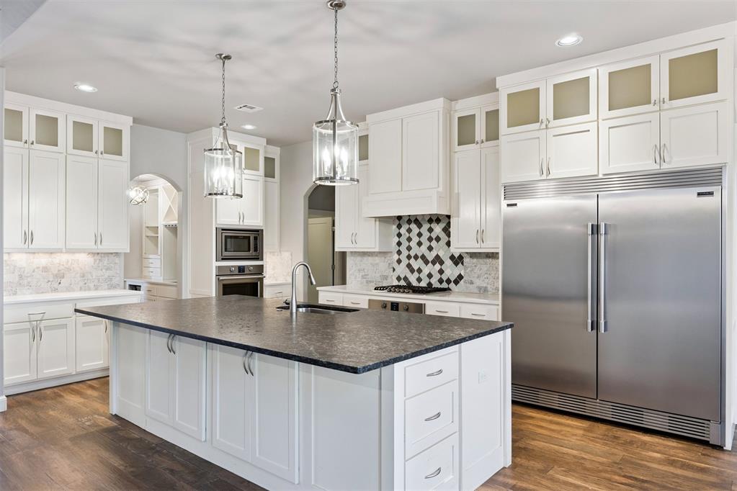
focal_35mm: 23
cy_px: 246
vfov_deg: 55.5
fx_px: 467
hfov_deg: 76.6
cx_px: 368
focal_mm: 15.2
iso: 200
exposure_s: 1/30
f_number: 7.1
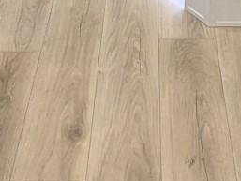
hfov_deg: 22.4
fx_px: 606
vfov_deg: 12.4
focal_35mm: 87
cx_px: 159
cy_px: -281
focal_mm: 2.35
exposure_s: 1/111
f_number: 2.2
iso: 198
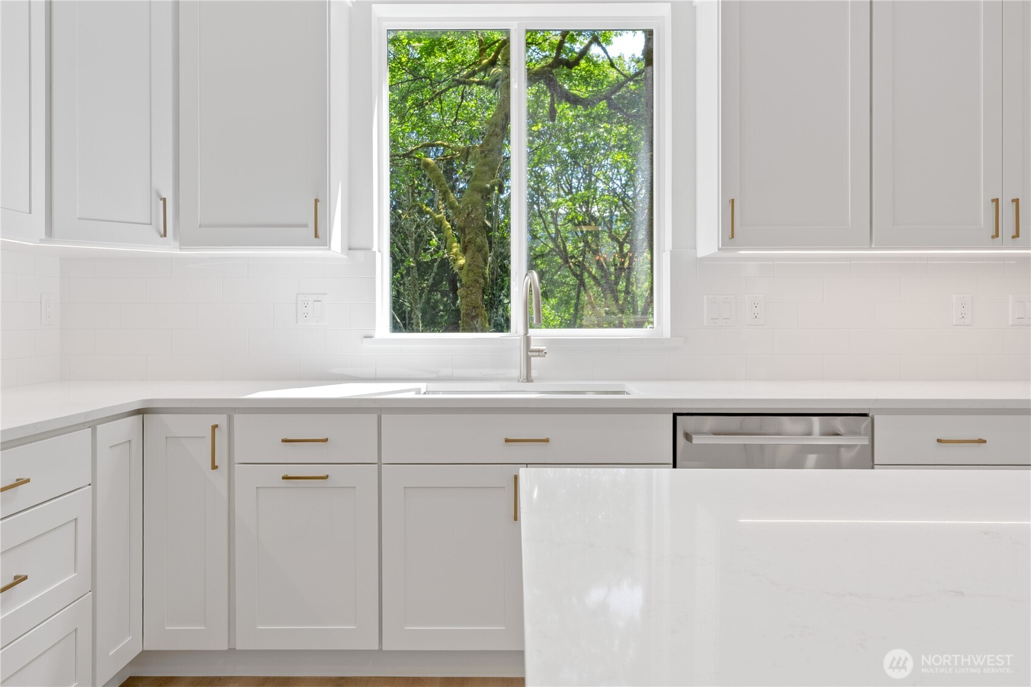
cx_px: 516
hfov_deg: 71.5
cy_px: 344
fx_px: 716
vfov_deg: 51.3
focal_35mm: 25
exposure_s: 1/8
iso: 100
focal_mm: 17
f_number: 8
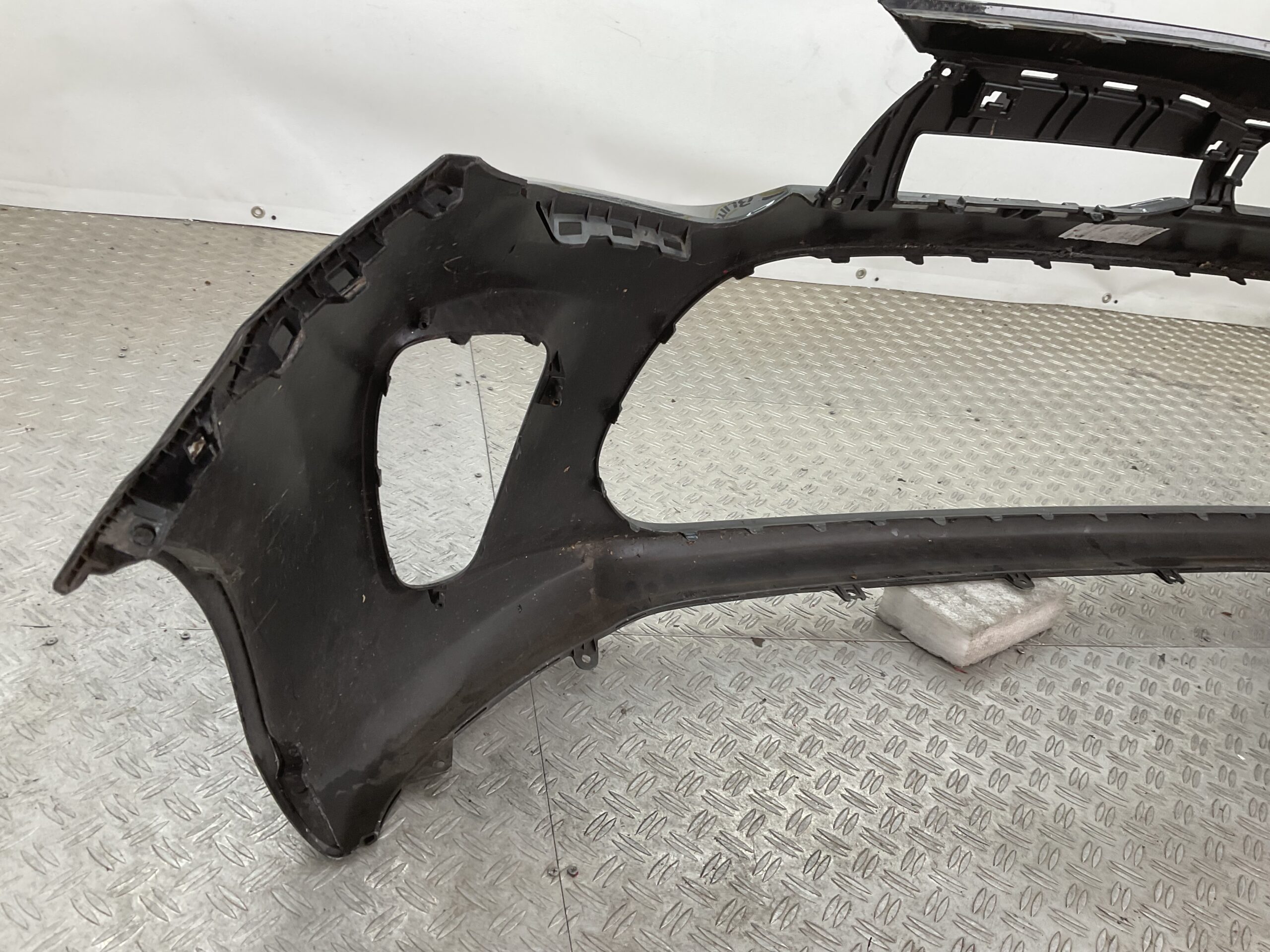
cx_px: 635
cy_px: 476
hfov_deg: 61.7
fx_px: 1064
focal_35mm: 29
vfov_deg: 48.2
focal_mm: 3
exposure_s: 1/100
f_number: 1.8
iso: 25
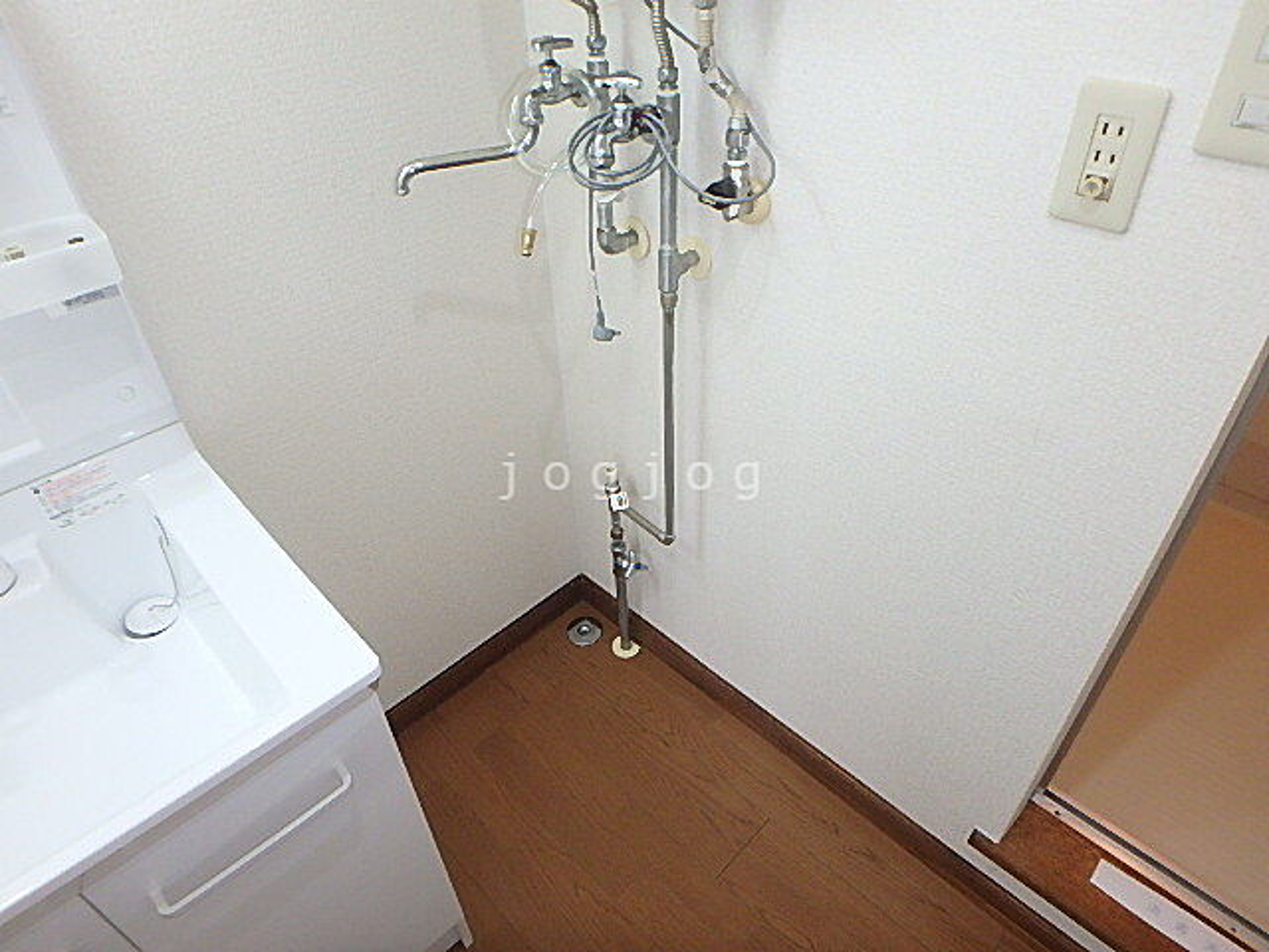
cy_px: 476
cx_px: 634
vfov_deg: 63.4
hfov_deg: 79.0
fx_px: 770
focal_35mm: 21
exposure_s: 1/30
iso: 250
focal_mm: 3.7
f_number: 3.5
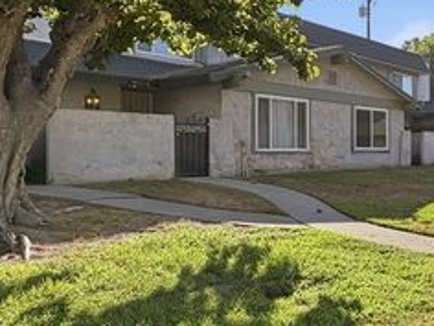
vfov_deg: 37.7
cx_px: 484
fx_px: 476
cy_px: 155
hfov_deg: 39.5
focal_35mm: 38
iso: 25
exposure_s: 1/770
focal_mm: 2.2
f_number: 2.2
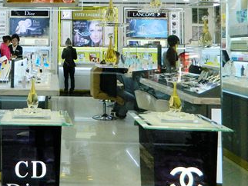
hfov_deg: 36.9
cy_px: 31
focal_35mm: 49
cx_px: 35
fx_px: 351
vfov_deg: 28.9
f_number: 3.1
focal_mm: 4.5
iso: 280
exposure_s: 1/250
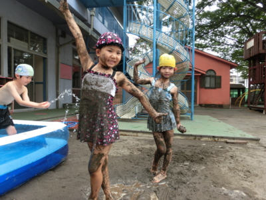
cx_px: 133
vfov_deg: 56.8
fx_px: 184
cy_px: 100
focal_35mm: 24
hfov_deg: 71.6
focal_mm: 4.24
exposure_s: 1/320
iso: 80
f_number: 3
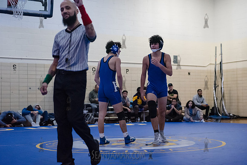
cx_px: 124
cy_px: 82
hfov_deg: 32.4
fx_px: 425
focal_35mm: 62
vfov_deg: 21.9
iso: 8000
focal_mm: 62
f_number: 3.2
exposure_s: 1/400
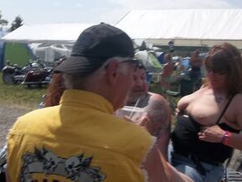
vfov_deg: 37.7
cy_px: 101
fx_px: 266
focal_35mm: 38
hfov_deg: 49.0
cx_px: 126
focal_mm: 4.9
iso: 80
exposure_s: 1/250
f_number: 8.9
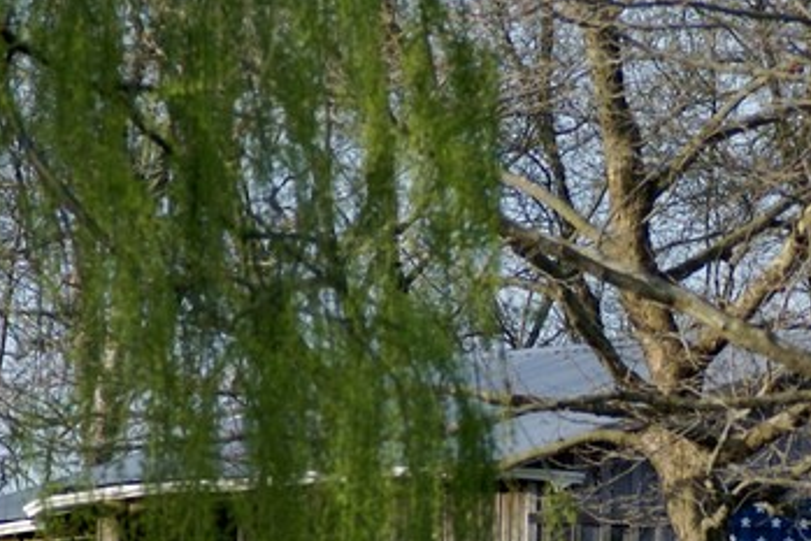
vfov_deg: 2.0
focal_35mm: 705
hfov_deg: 2.9
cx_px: 706
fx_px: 15888
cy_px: 565
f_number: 5.6
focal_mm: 160
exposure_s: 1/320
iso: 100
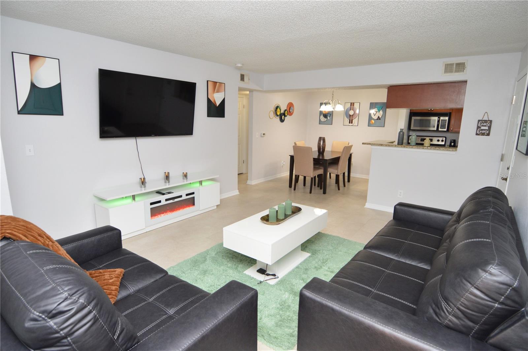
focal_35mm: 18
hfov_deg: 90.1
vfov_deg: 67.3
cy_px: 176
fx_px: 264
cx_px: 264
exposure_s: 1/60
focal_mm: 12
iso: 560
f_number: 4
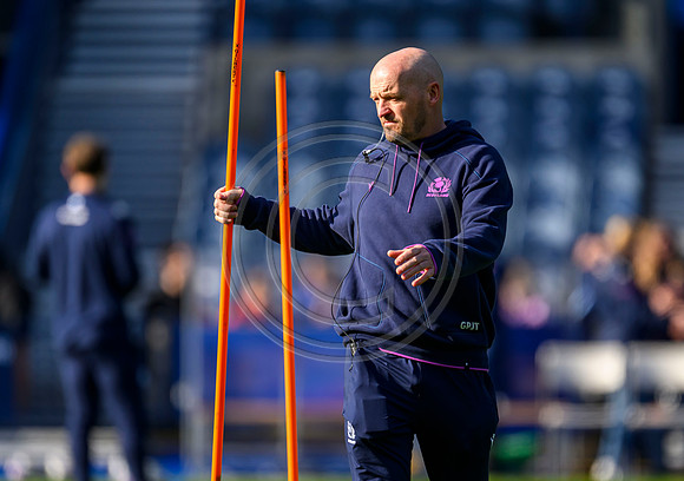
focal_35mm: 735
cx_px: 402
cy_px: 243
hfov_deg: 2.8
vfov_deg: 1.9
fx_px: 14211
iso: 500
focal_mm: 560
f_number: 4
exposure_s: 1/2000
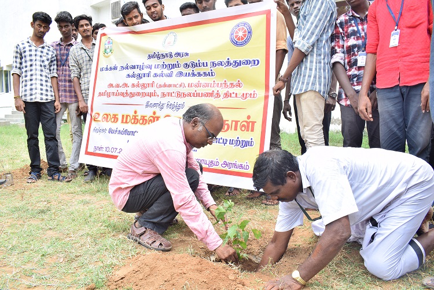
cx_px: 217
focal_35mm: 27
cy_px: 145
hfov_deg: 67.4
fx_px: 325
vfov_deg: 47.9
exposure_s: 1/100
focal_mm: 18
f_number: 13
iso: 400
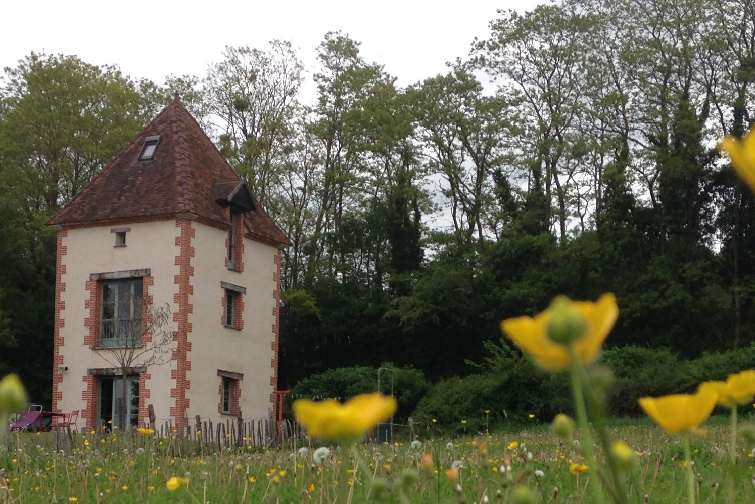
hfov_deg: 27.0
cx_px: 373
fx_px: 1573
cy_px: 514
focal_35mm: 75
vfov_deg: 17.7
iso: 50
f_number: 2.4
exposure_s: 1/1153
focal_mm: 4.12
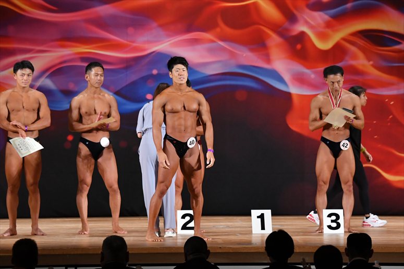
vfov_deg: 7.9
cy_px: 134
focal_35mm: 174
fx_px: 1952
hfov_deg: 11.8
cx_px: 202
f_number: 5.6
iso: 3200
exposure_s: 1/400
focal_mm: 116
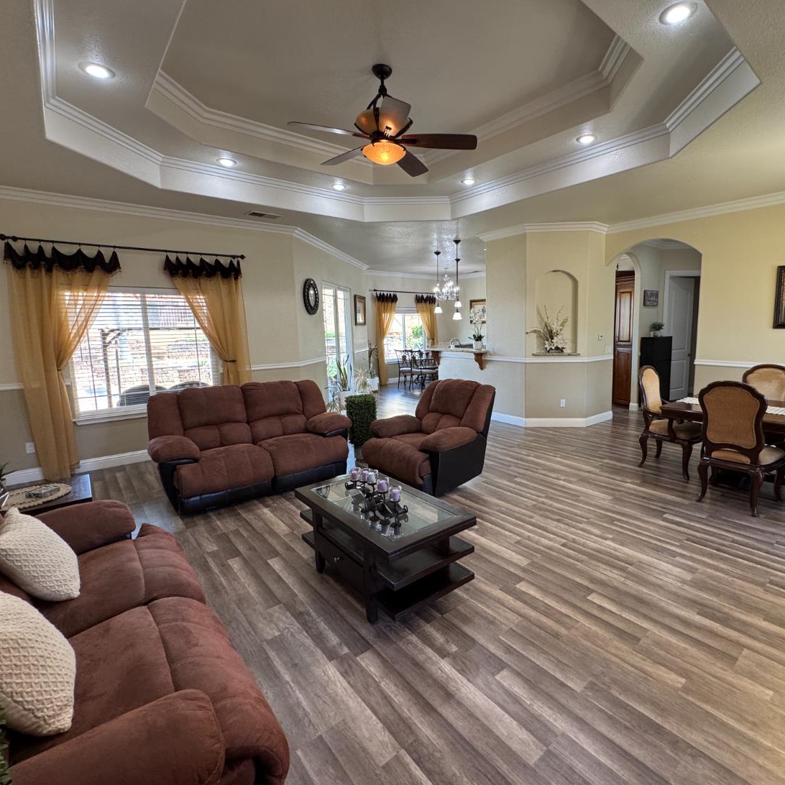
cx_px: 449
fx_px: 436
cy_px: 385
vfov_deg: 84.0
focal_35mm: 17
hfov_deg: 83.4
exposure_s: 1/120
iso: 200
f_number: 2.2
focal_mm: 2.22
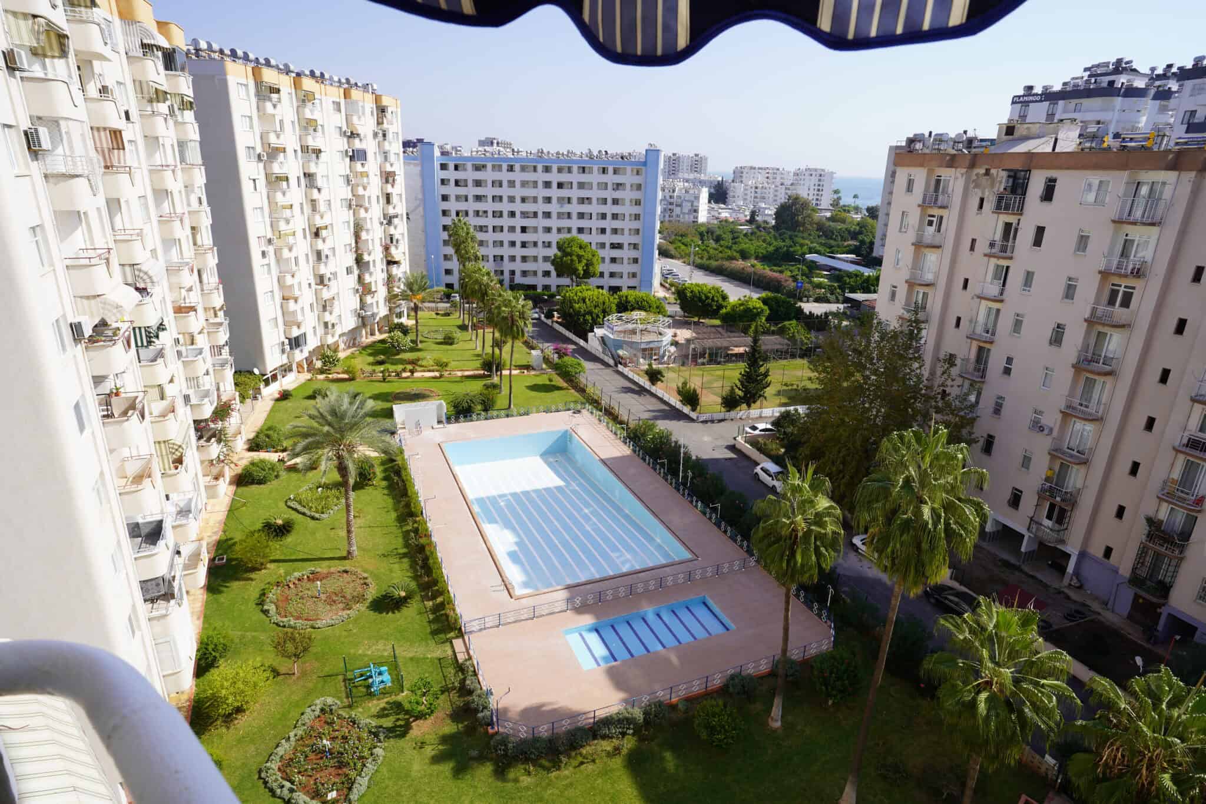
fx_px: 670
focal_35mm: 20
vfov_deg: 61.9
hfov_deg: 84.0
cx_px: 603
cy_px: 402
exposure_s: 1/125
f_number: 9
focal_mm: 20
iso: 100
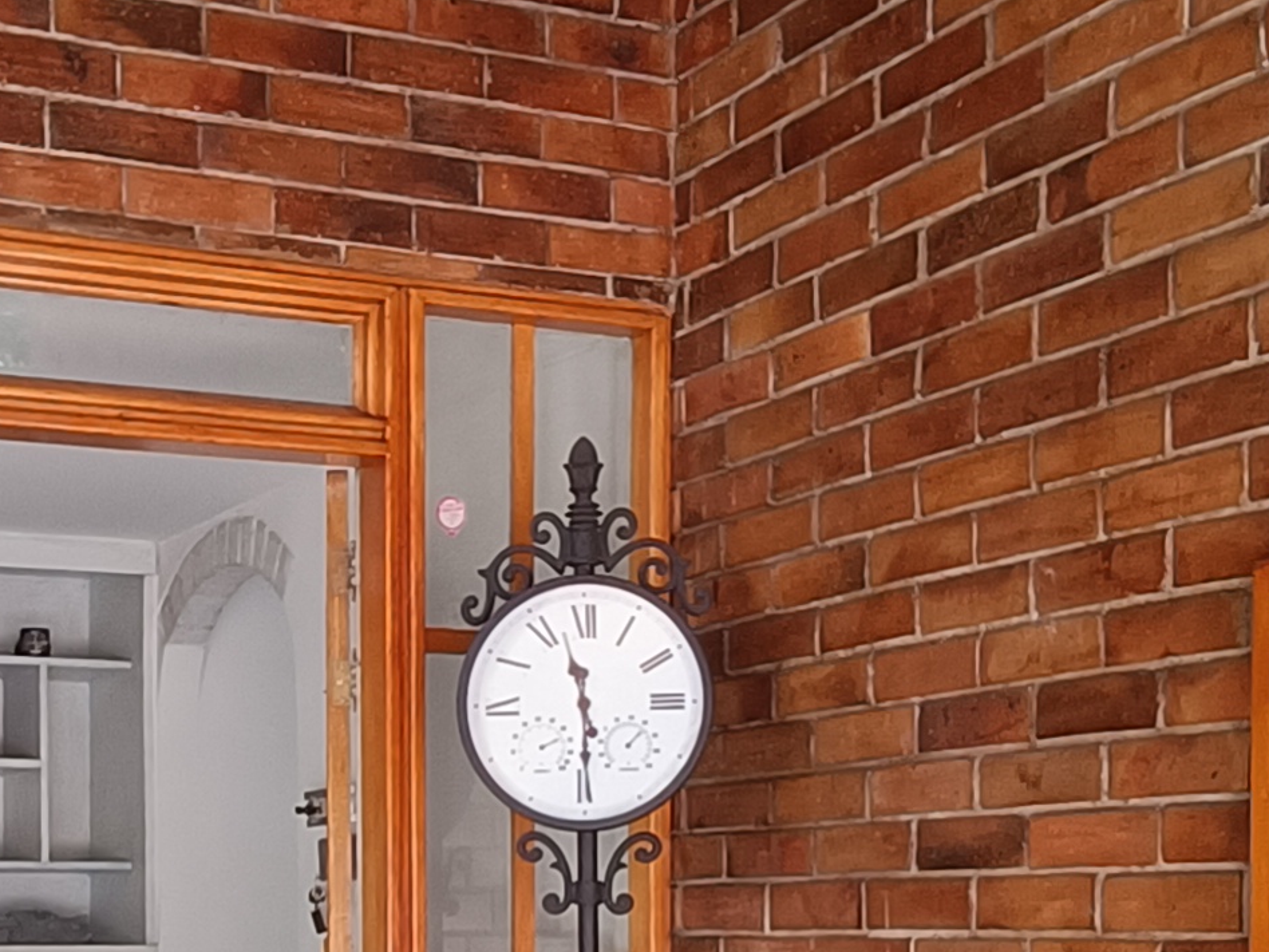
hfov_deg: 30.5
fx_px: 2273
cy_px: 965
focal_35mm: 62
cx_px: 260
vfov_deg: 22.7
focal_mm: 1.68
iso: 293
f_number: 2.2
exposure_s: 1/50
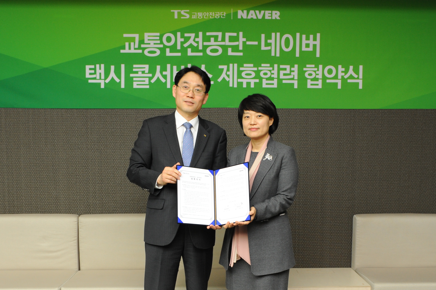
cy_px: 145
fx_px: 375
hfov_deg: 60.3
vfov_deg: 42.3
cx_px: 218
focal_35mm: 31
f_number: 5.6
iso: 1250
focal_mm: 31
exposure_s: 1/100
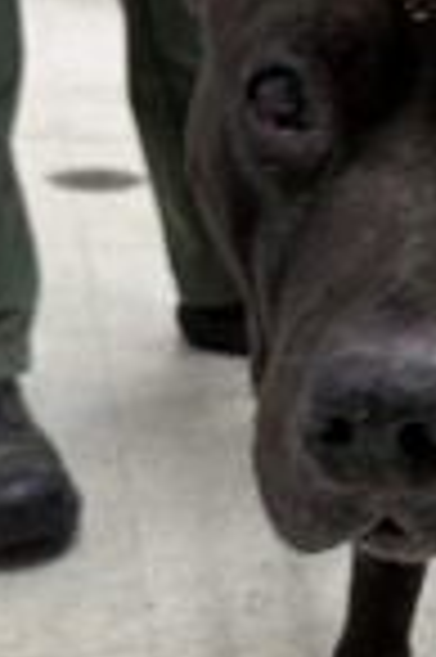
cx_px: 537
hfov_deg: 17.9
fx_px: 1311
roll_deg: -6.6
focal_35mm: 72
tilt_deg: -22.0
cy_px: 360
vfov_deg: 28.1
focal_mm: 6.76
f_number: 1.78
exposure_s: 1/60
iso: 125
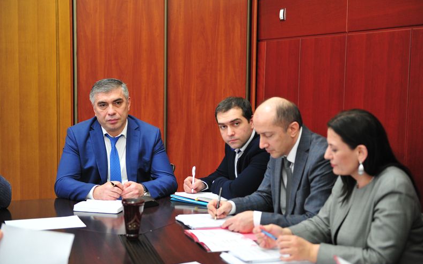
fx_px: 691
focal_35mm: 60
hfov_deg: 34.0
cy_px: 131
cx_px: 214
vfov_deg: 21.6
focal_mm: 58
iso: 2500
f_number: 2.8
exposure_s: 1/80
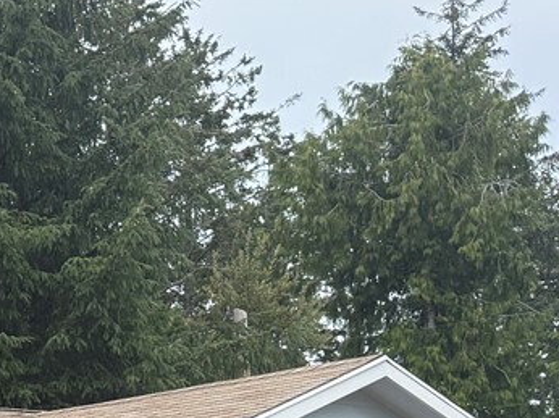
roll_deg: -0.5
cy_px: 571
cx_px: -523
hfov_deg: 14.9
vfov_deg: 12.8
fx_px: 1791
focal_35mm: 111
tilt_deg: +3.1
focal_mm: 6.76
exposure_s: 1/2801
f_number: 1.78
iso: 100
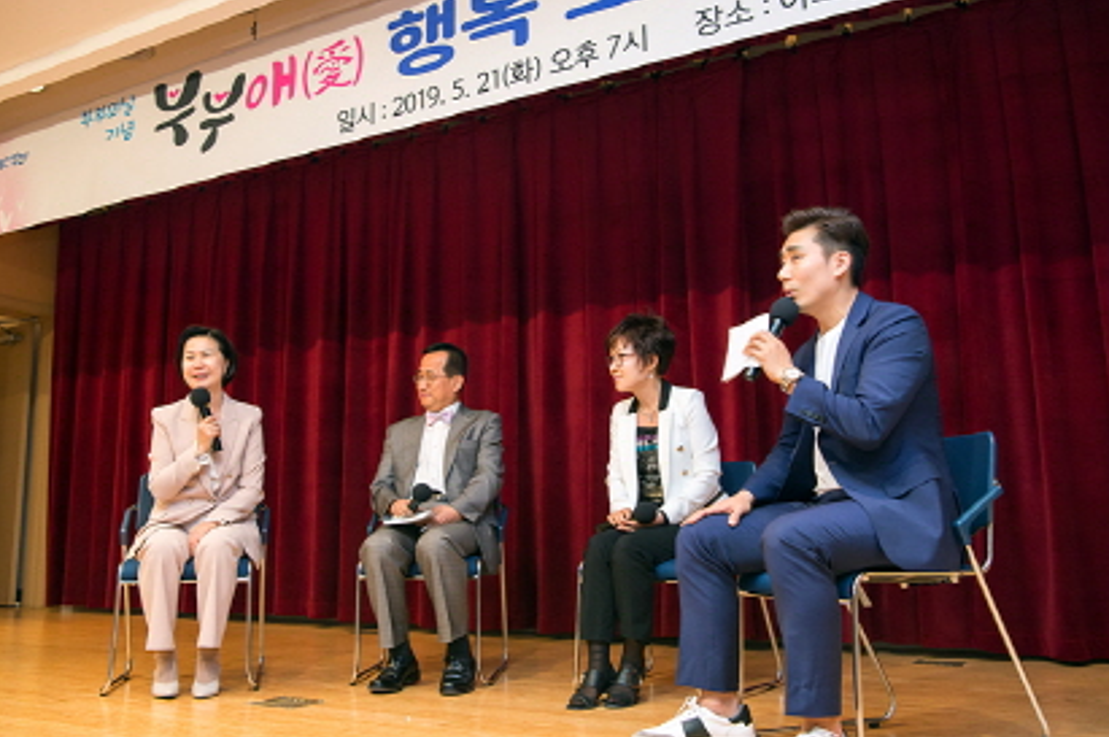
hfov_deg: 54.5
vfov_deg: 37.8
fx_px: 1077
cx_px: 537
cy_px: 347
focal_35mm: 35
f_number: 5
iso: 1000
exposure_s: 1/125
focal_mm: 32
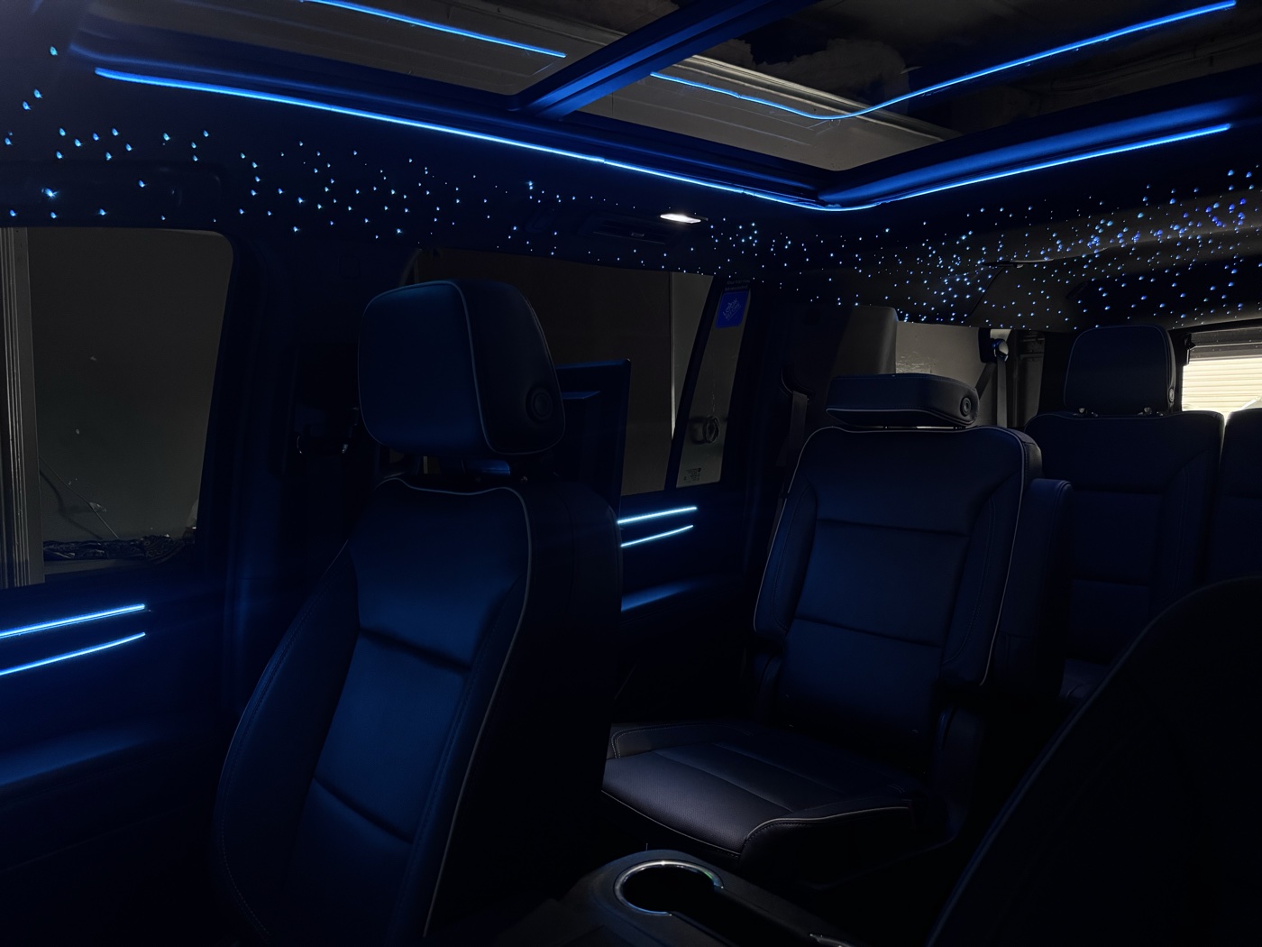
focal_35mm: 24
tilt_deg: -2.8
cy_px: 474
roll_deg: +0.9
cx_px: 631
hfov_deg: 71.6
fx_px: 875
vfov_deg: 56.8
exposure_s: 1/35
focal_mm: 6.76
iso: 800
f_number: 1.78
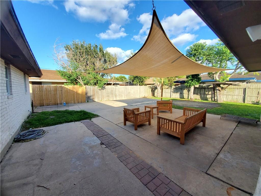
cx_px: 130
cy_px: 98
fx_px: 98
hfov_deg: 106.2
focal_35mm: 13
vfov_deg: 89.9
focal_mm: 1.8
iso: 50
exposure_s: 1/392
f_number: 2.2
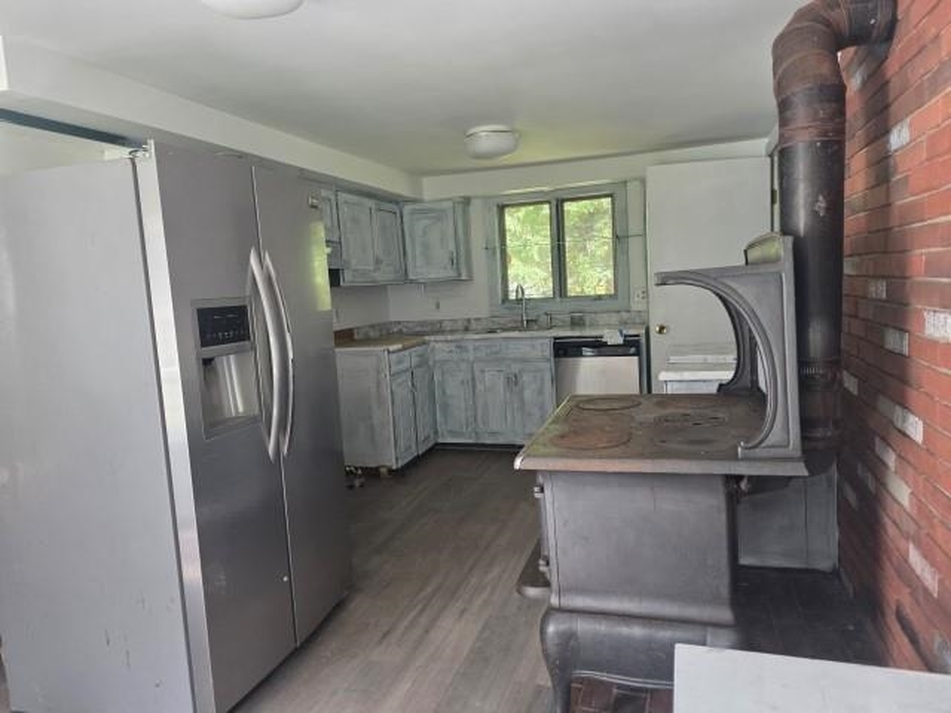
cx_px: 476
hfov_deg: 73.9
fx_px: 632
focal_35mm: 23
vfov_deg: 58.9
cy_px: 356
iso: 200
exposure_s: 1/120
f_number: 1.7
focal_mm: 6.3
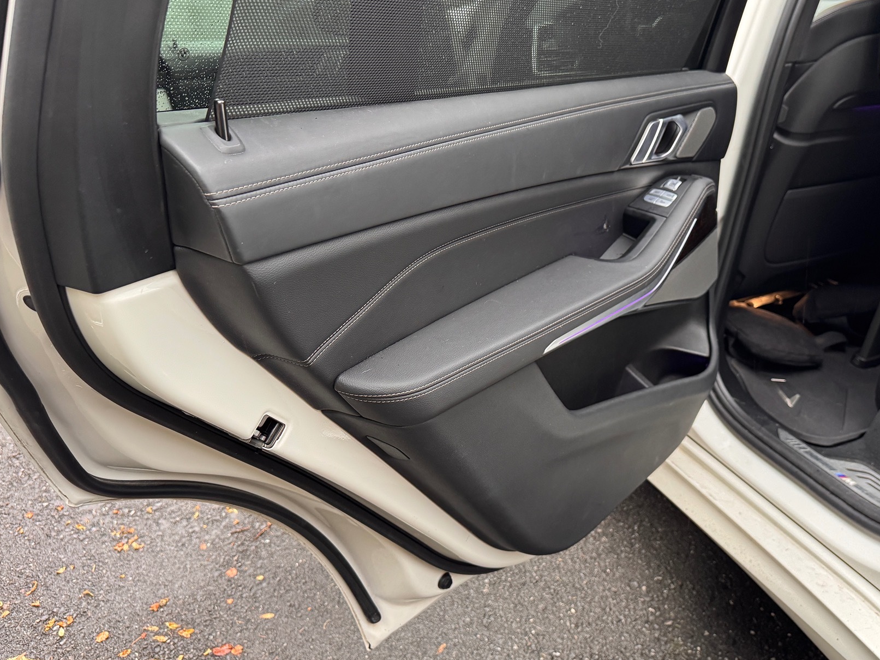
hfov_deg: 59.9
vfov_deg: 46.7
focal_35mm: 30
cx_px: 481
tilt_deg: -27.7
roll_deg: +0.9
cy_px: 297
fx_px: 763
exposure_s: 1/60
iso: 320
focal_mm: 6.76
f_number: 1.78
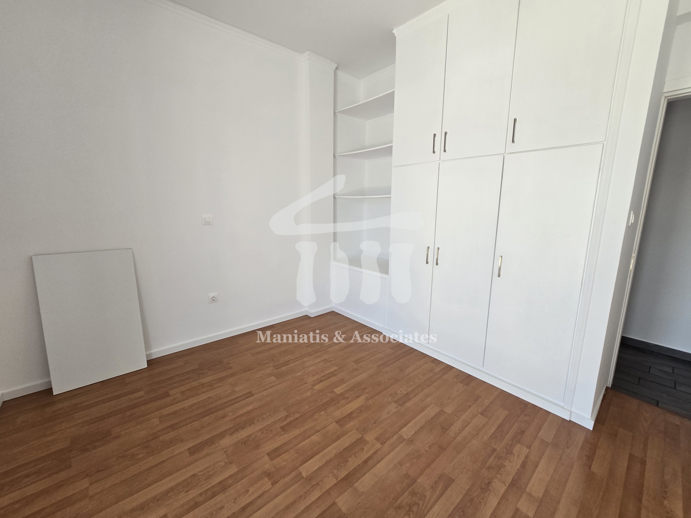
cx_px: 346
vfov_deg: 89.9
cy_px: 259
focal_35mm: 13
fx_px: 260
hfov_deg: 106.2
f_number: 2.2
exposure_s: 1/100
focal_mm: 2.2
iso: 80
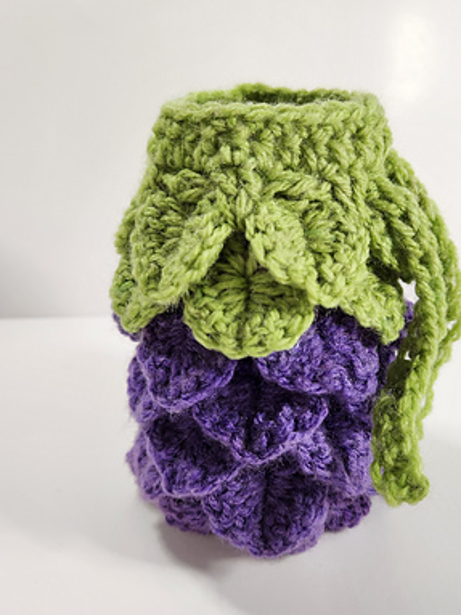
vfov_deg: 60.0
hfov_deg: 46.4
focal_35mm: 30
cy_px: 310
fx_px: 533
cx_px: 284
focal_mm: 5.4
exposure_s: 1/180
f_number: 1.8
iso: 200
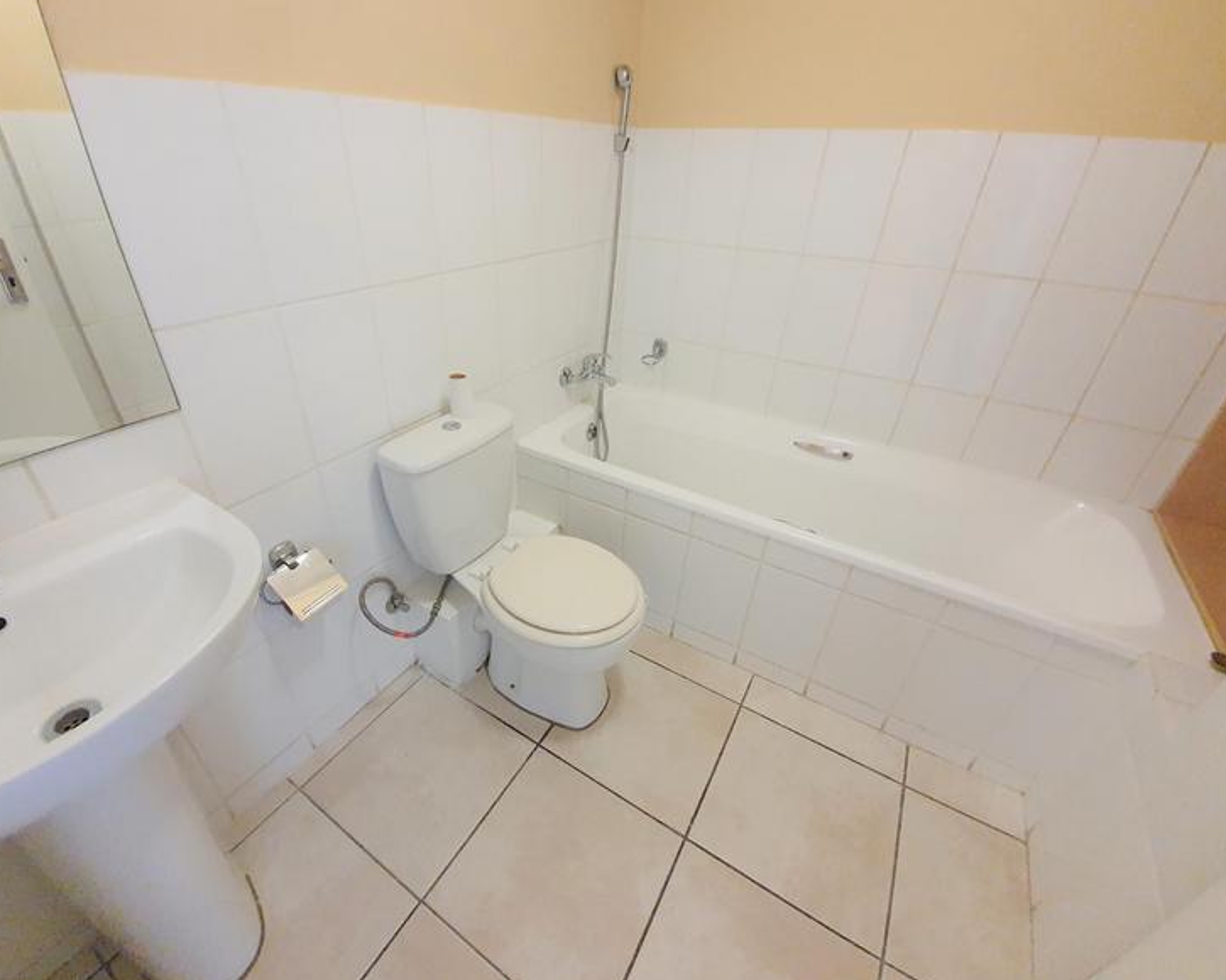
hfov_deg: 100.6
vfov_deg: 88.0
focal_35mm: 14
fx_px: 508
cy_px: 480
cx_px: 583
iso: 640
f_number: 2.2
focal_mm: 1.8
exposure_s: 1/20
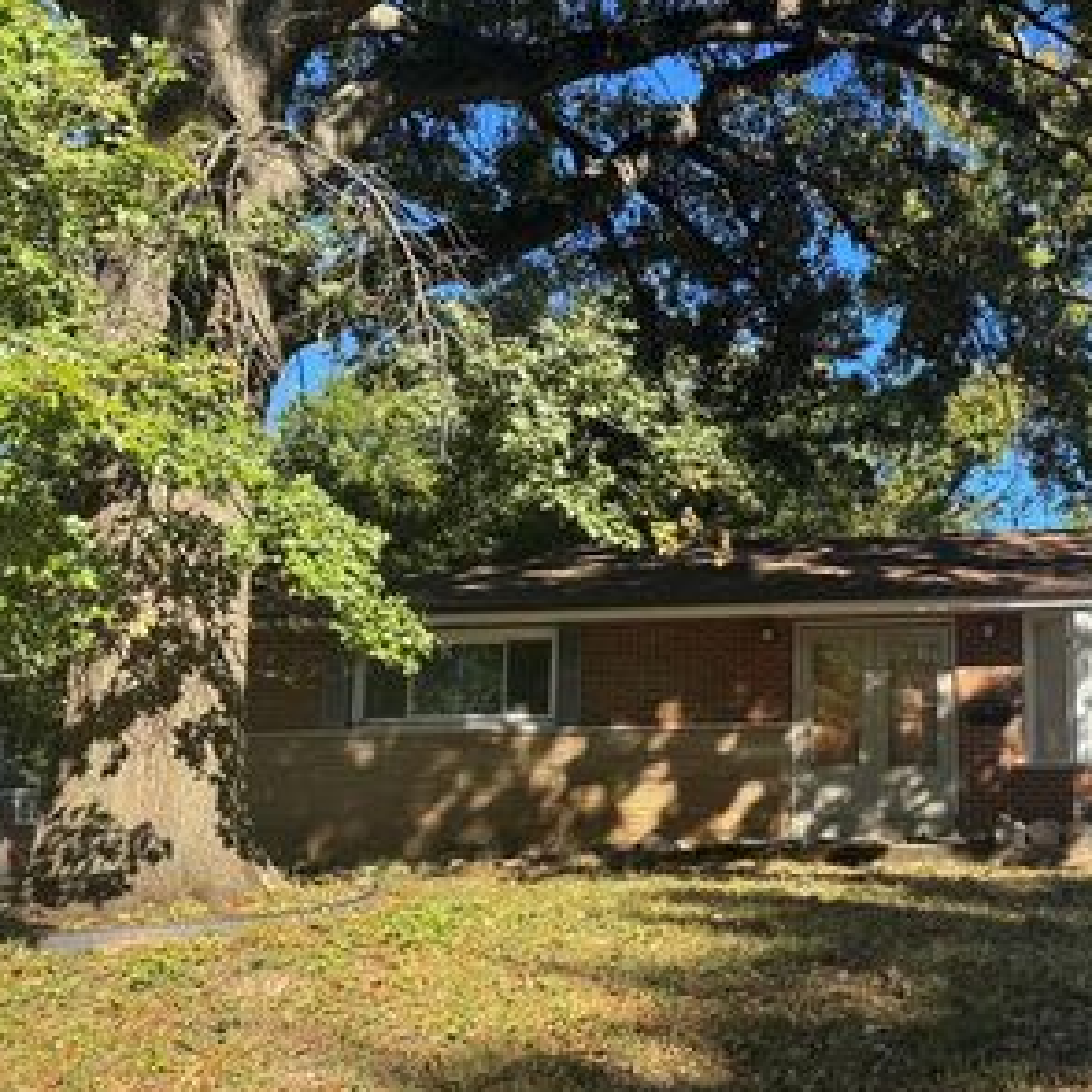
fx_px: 1285
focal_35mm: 36
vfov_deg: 46.0
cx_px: 914
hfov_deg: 43.3
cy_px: 613
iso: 80
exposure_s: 1/1193
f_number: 1.78
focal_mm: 6.76
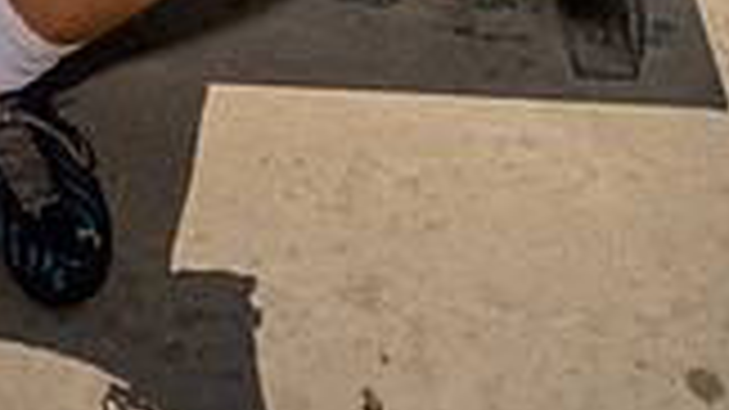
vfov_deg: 10.6
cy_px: -559
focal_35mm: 99
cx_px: 158
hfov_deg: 21.3
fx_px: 1913
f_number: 7.1
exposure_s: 1/250
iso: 100
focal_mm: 34
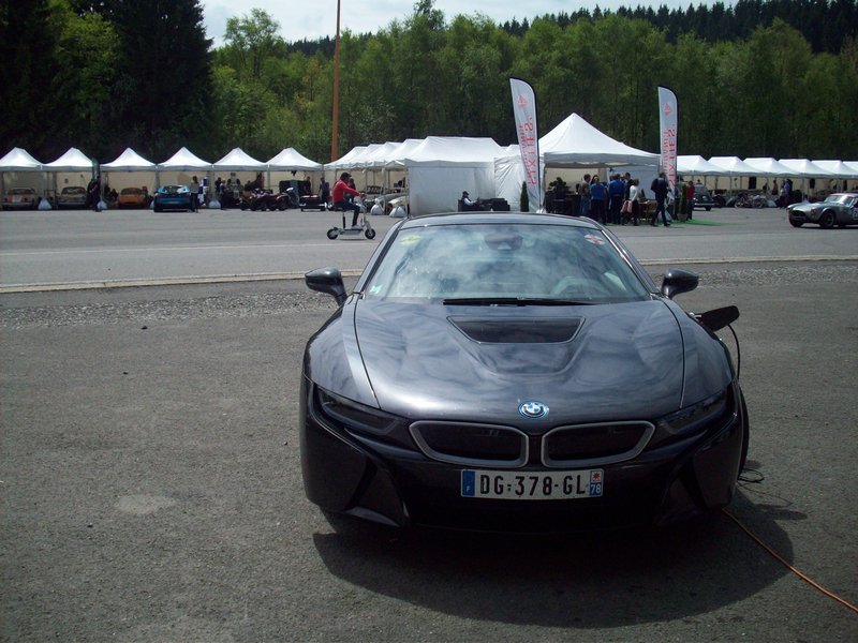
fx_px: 917
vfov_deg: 38.7
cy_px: 322
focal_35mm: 37
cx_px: 429
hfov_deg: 50.1
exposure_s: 1/729
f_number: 5.6
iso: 80
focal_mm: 6.2
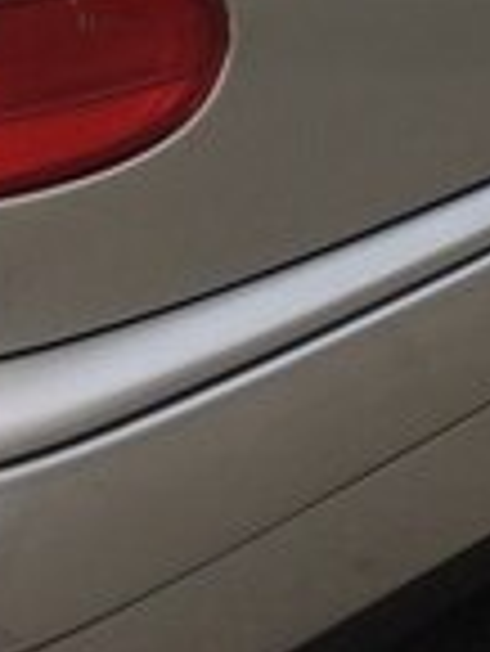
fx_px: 1866
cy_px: -166
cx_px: 481
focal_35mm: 99
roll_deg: -0.8
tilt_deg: -14.4
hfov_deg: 14.7
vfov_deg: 18.6
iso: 32
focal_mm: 4.15
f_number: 2.2
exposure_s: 1/1520
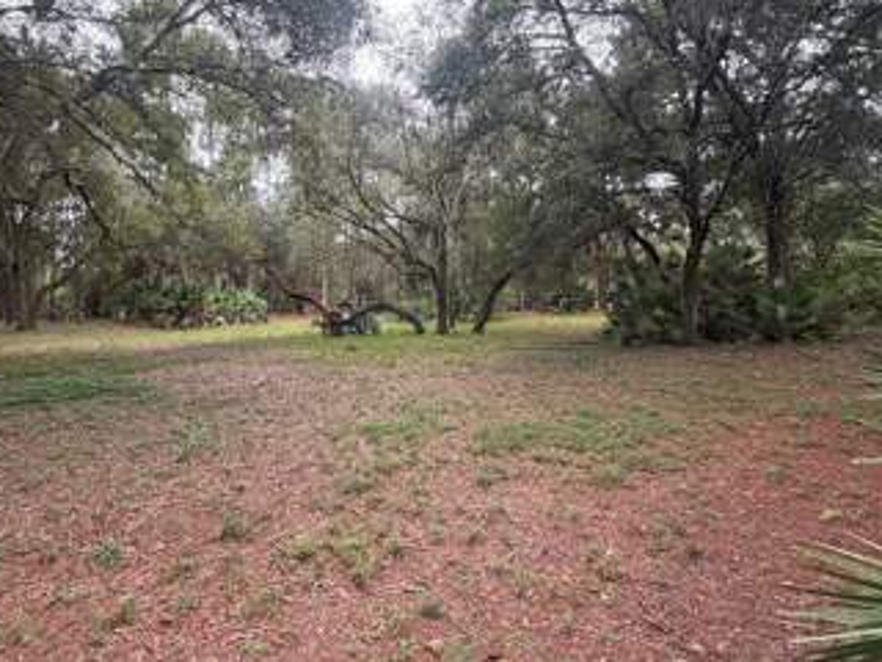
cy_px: 301
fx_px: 535
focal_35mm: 21
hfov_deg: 78.8
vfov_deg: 63.3
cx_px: 400
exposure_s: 1/121
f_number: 2.2
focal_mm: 2.22
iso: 50
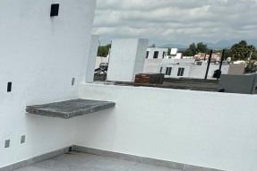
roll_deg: -0.4
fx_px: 371
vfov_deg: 25.0
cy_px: 162
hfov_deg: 30.1
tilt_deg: -16.9
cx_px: -80
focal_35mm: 52
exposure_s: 1/1600
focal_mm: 2.22
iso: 50
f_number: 2.2
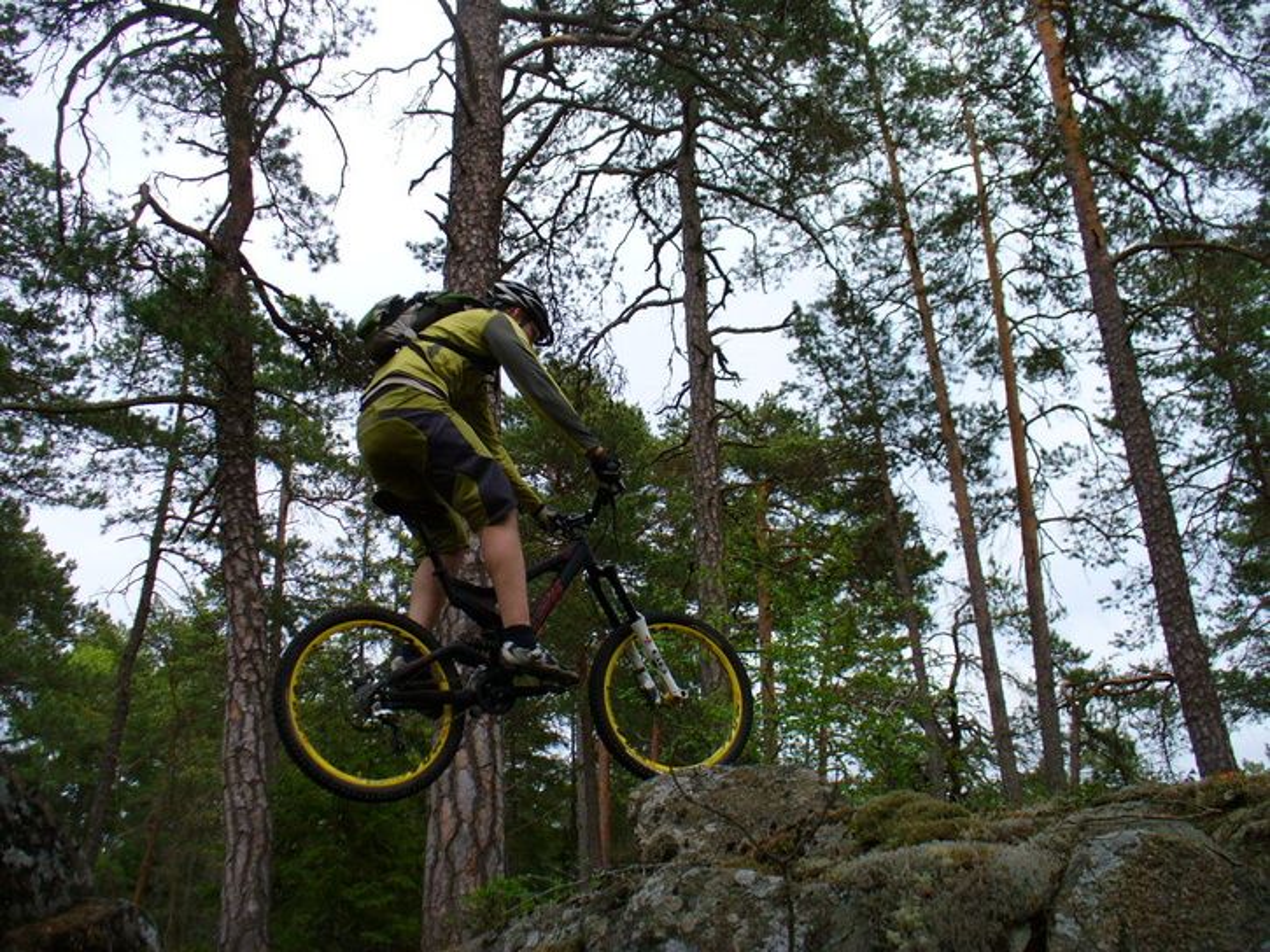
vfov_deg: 38.7
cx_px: 635
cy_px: 476
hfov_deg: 50.1
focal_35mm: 37
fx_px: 1358
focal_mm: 6.1
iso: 100
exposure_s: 1/640
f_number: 2.8
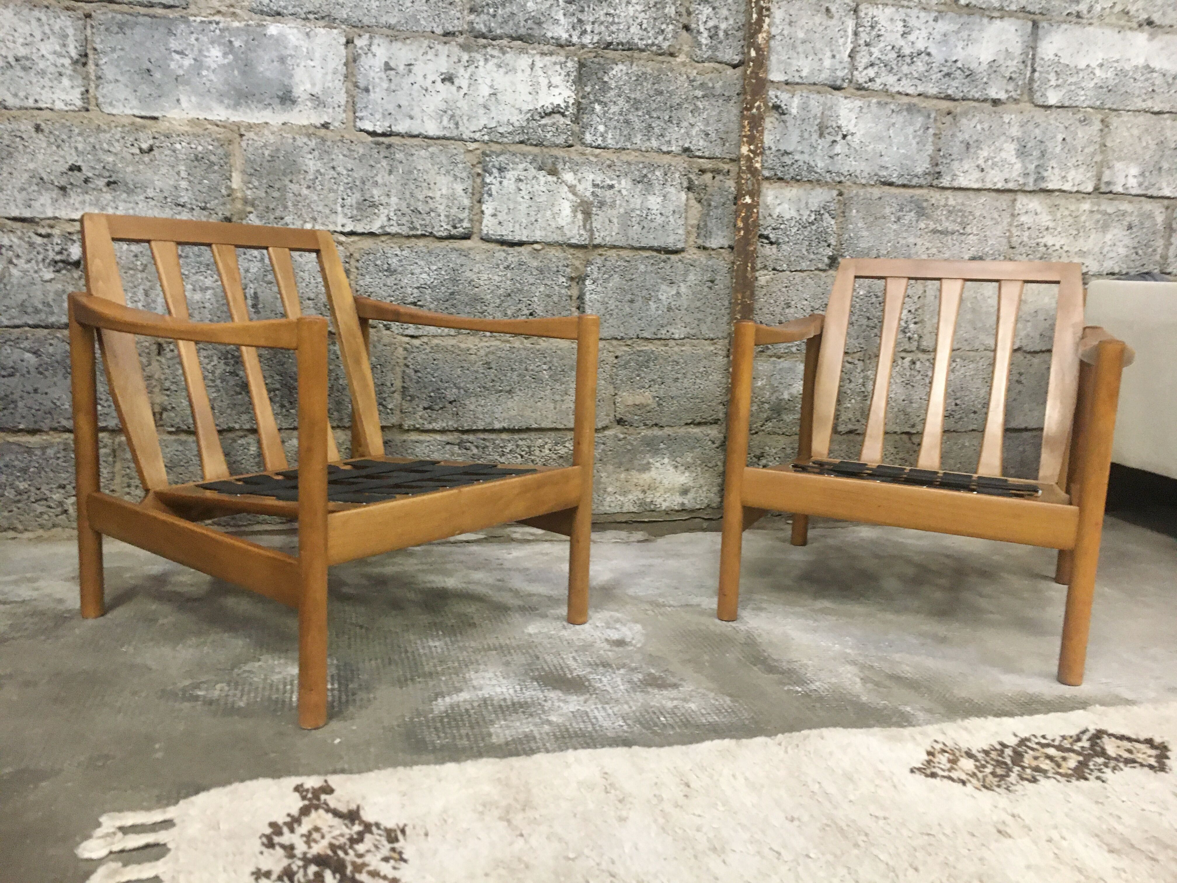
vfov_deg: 48.2
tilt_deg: -10.4
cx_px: 588
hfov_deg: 61.7
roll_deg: -2.0
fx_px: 986
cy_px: 442
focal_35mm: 29
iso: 200
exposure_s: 1/20
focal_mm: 4.15
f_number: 2.2
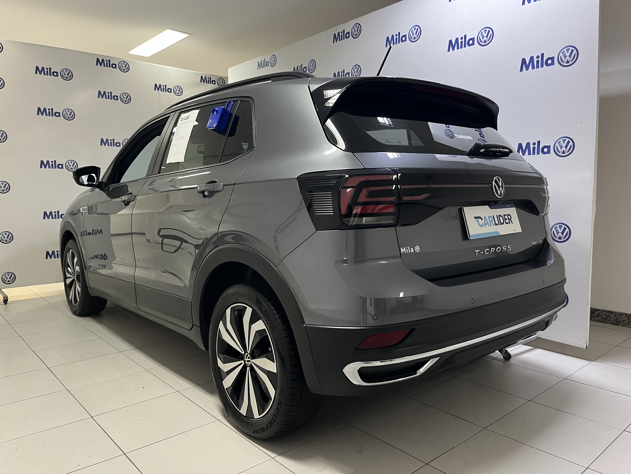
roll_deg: +0.4
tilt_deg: -6.0
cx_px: 316
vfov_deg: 53.1
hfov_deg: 67.3
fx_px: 474
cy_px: 237
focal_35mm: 26
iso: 250
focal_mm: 5.1
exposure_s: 1/60
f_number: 1.6
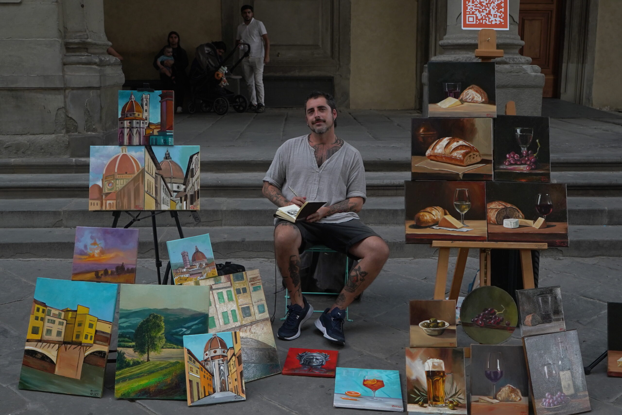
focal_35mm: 42
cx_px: 311
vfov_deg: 31.9
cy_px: 208
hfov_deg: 46.4
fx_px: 726
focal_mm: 28
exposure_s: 1/400
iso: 800
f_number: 4.5
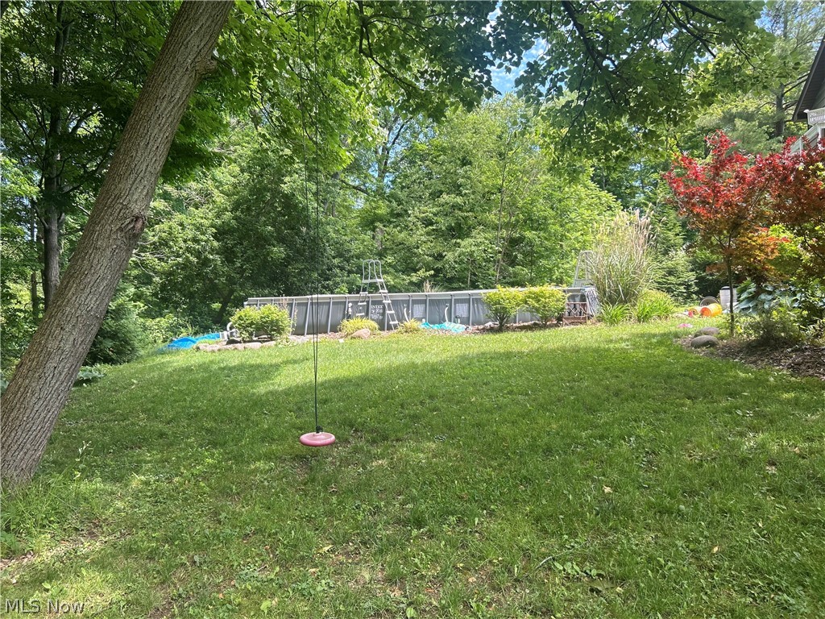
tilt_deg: -3.0
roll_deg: +2.4
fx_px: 620
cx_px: 412
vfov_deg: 53.1
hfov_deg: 67.3
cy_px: 310
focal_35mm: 26
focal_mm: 5.7
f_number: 1.5
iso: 50
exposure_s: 1/404
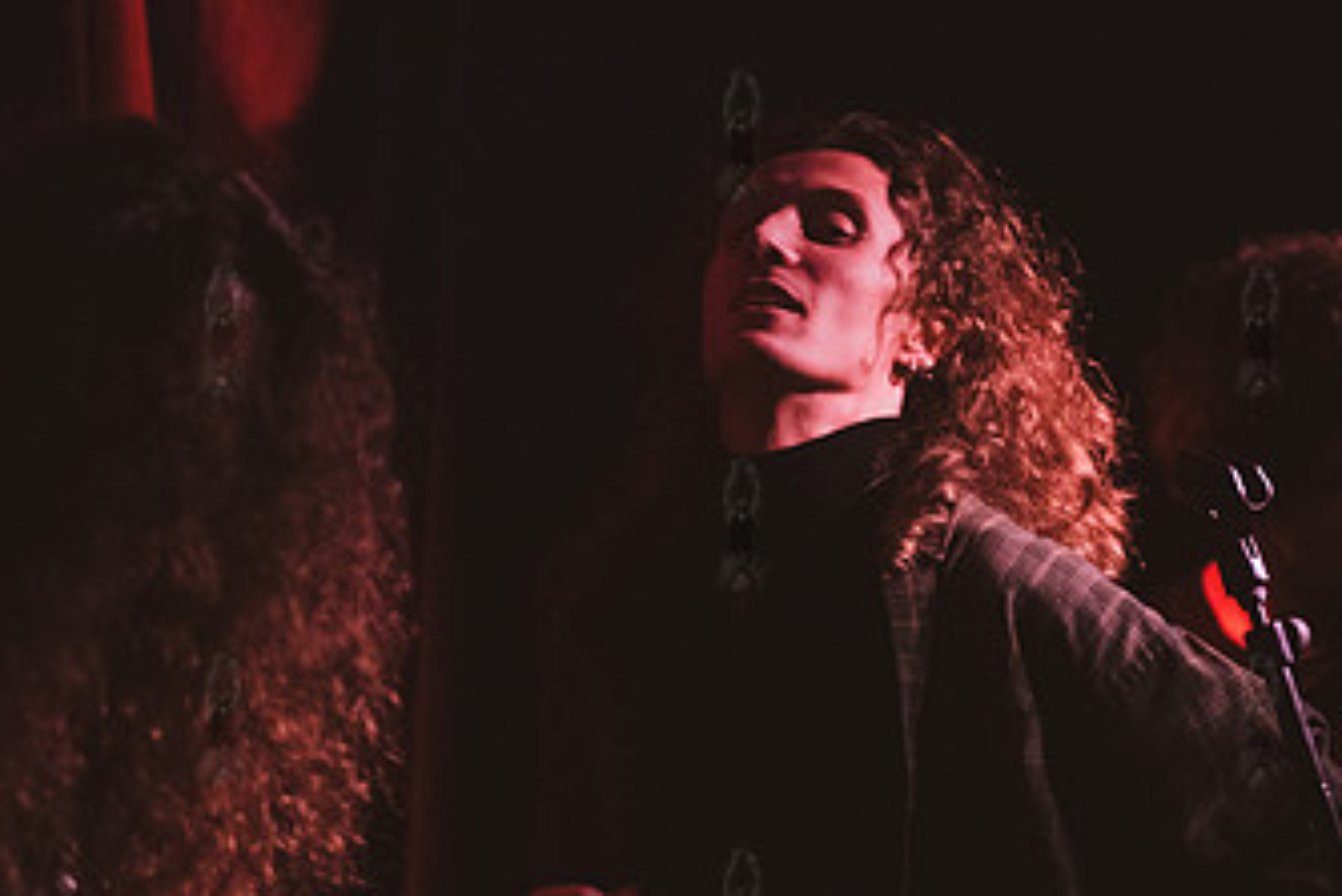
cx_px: 762
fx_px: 5557
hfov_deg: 13.8
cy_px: 464
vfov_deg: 9.2
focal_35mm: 149
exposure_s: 1/400
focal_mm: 80
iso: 8000
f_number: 2.8
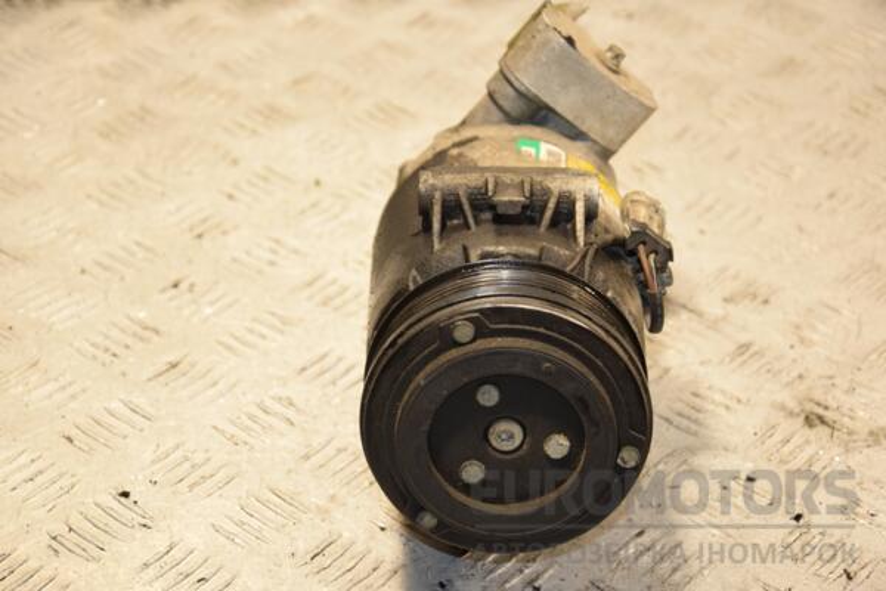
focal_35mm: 99
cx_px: 443
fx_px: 2436
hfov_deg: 20.6
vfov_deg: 13.8
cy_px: 296
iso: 800
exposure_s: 1/200
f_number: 5.6
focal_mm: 66
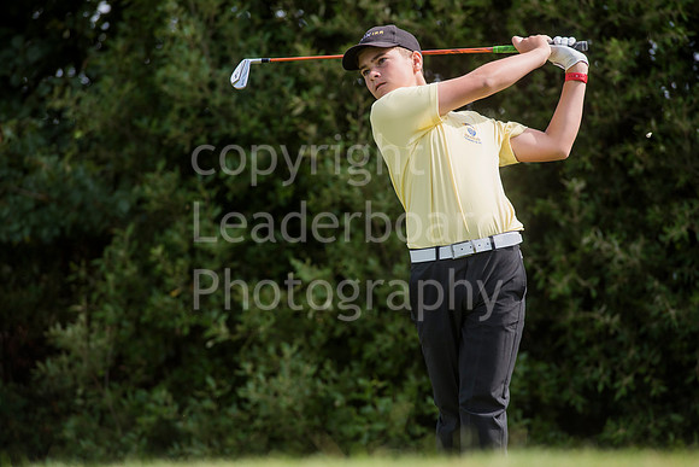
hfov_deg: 6.9
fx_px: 5826
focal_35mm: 300
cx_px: 350
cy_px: 234
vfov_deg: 4.6
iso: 400
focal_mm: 300
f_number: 5.6
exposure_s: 1/1600
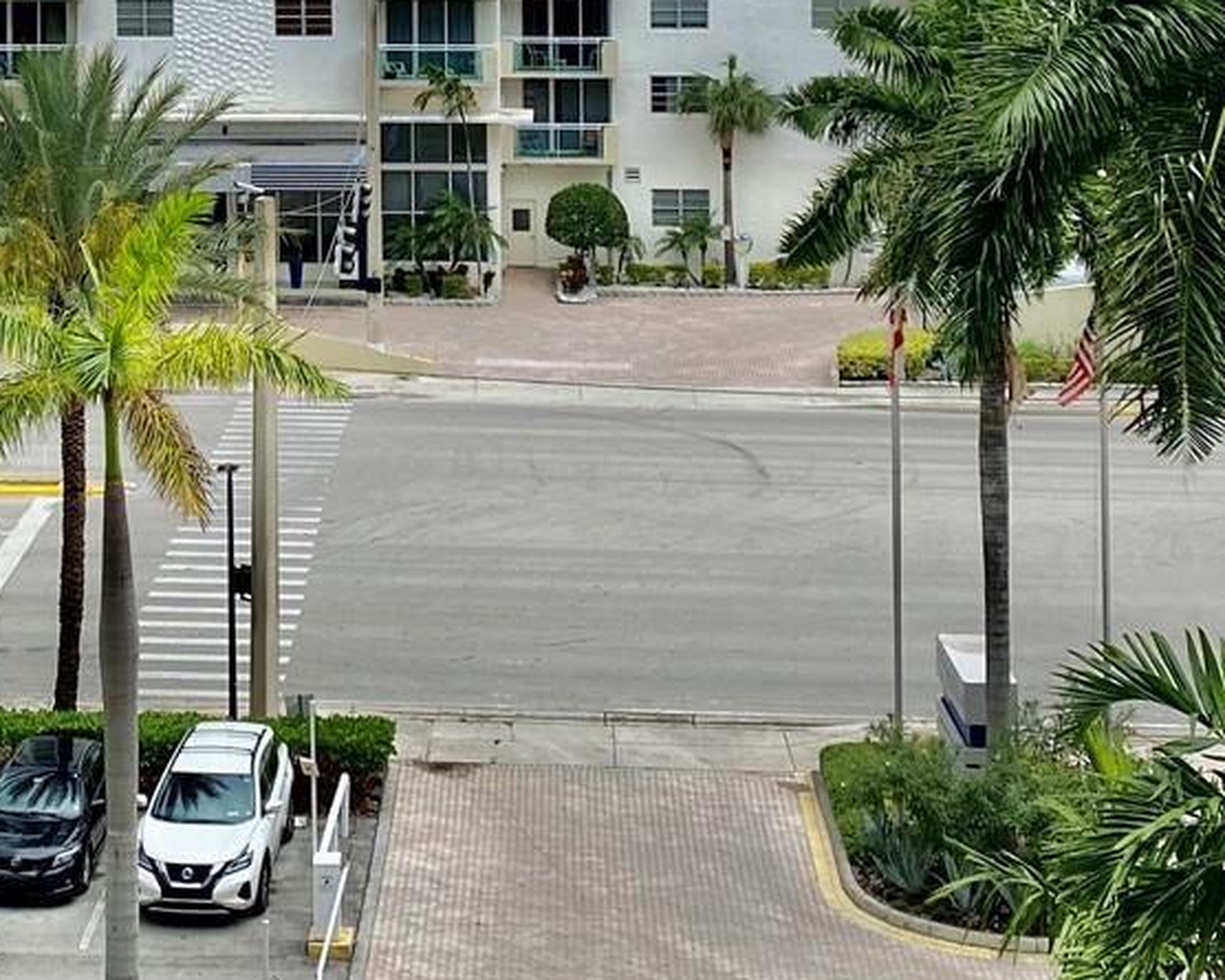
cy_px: -64
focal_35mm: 73
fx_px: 2647
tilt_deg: -2.9
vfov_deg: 20.1
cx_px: 269
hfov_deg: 25.7
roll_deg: +0.2
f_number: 1.8
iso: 32
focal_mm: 4.25
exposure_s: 1/1258
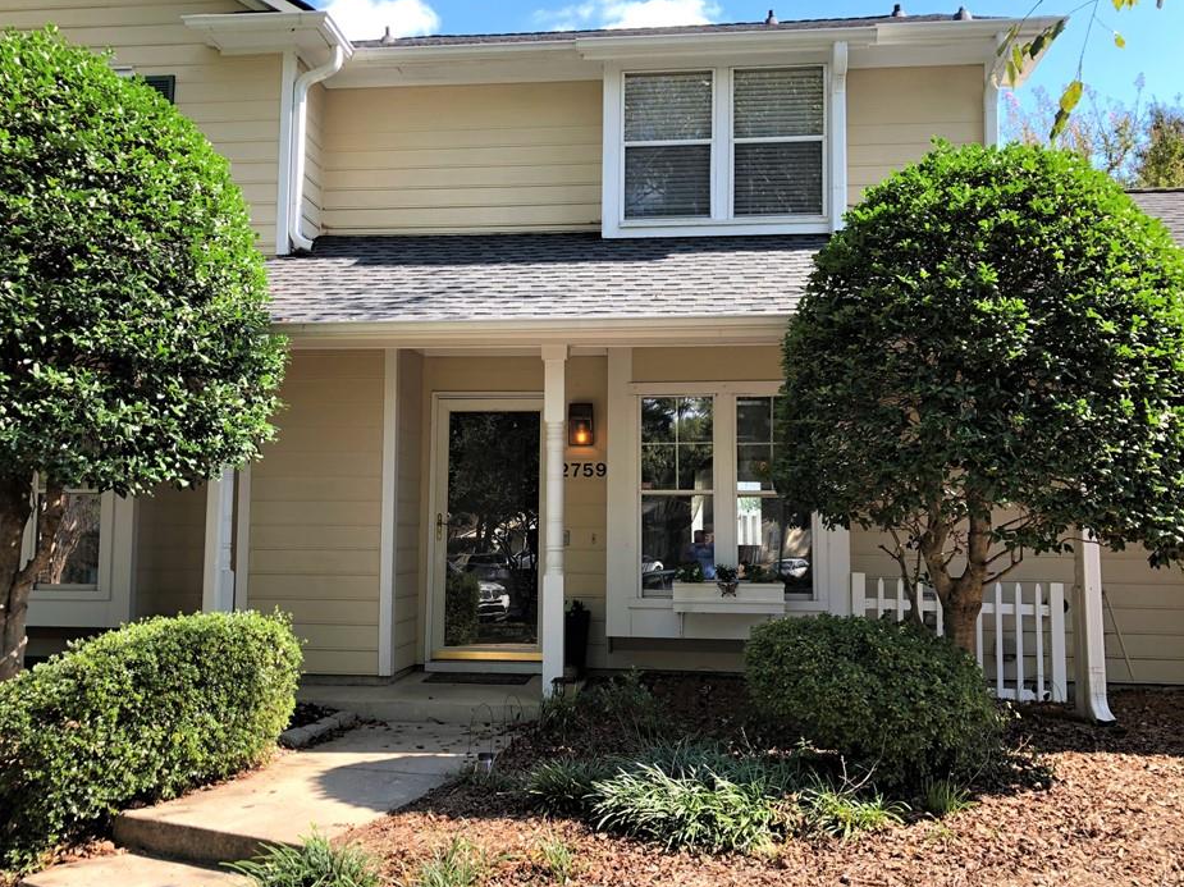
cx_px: 572
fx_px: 1060
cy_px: 440
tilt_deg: +5.5
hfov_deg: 58.4
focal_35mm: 31
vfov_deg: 45.4
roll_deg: +0.7
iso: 20
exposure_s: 1/200
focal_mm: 4
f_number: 1.8
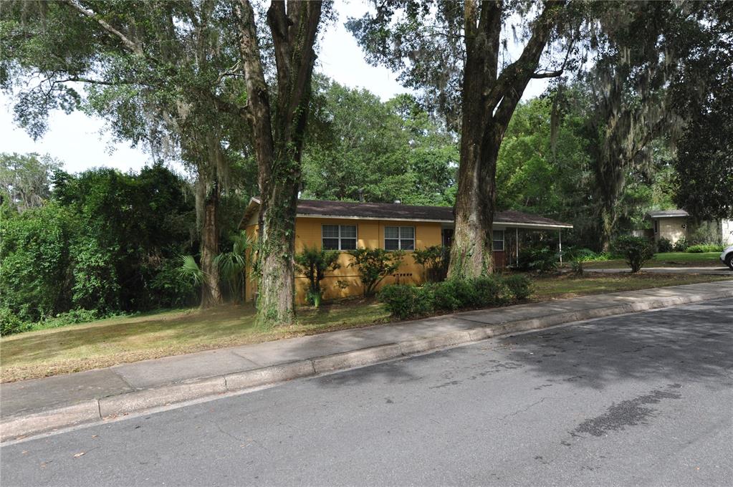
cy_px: 244
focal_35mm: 22
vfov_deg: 57.1
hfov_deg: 78.6
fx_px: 448
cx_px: 366
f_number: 9
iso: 200
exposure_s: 1/200
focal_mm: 22
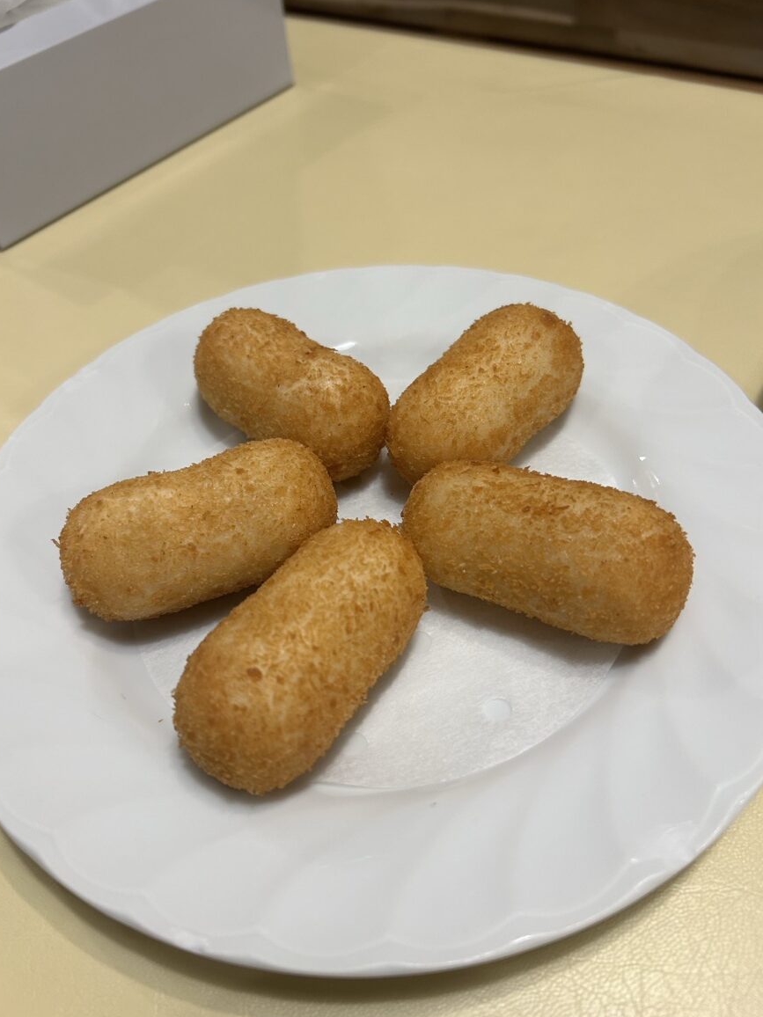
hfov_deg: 51.4
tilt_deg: -49.8
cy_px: 510
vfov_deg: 65.3
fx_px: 794
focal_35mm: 27
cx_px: 385
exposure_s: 1/100
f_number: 1.5
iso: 100
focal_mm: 5.7
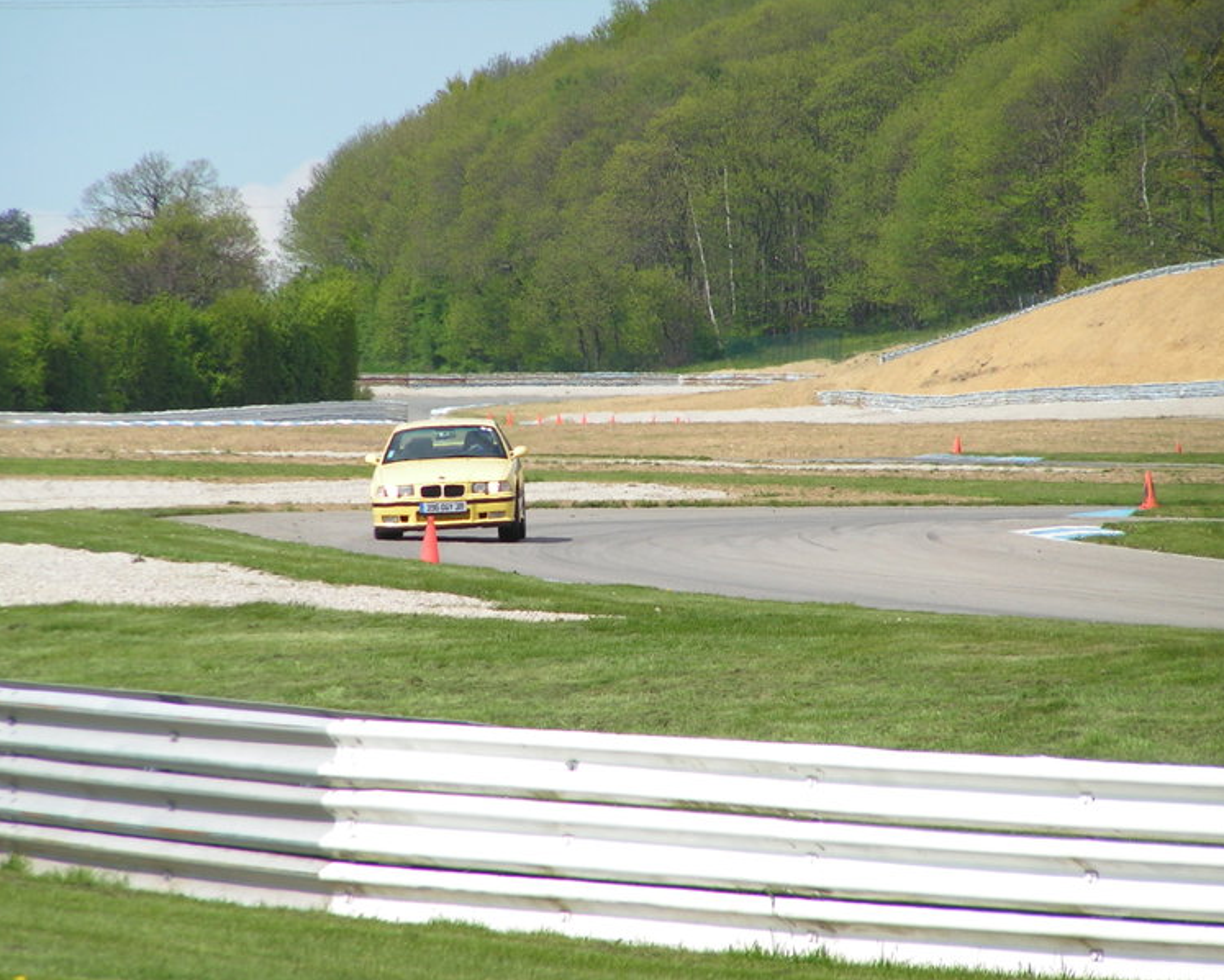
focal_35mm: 397
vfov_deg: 3.9
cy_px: 490
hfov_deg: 4.9
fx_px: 14385
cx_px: 588
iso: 50
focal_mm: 63
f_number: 4
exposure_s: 1/1000
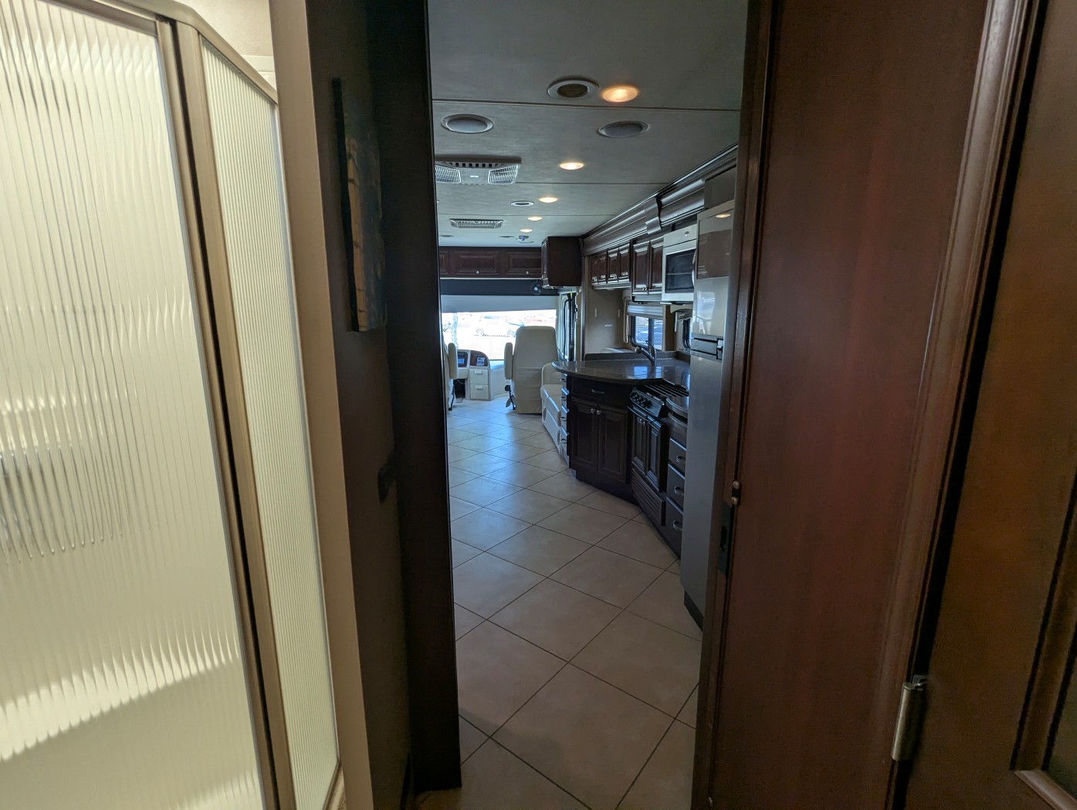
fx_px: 498
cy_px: 405
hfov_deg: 94.4
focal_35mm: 16
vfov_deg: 78.2
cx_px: 538
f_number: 2.2
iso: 82
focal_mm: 2.35
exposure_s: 1/192
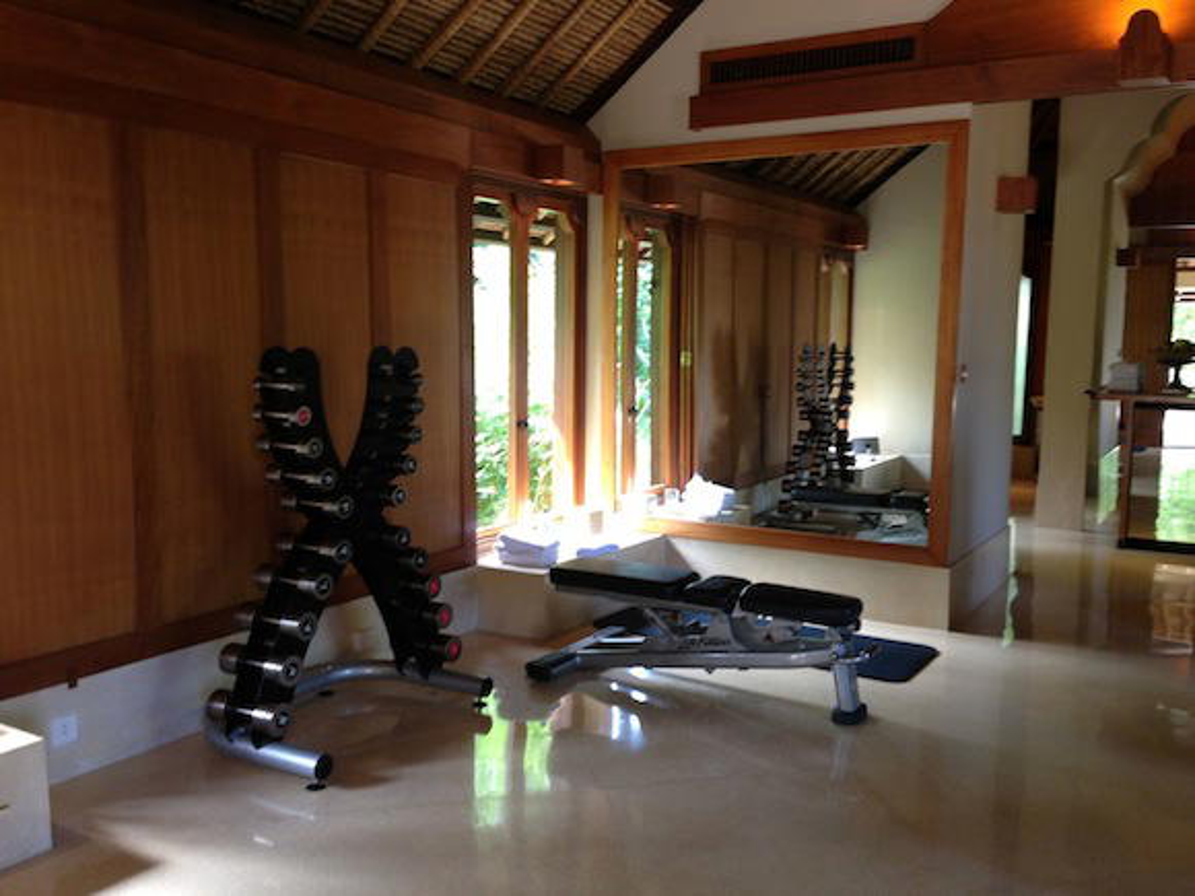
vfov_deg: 42.9
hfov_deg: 55.4
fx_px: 1139
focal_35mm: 33
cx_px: 598
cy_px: 448
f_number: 2.4
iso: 80
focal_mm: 4.13
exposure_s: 1/20
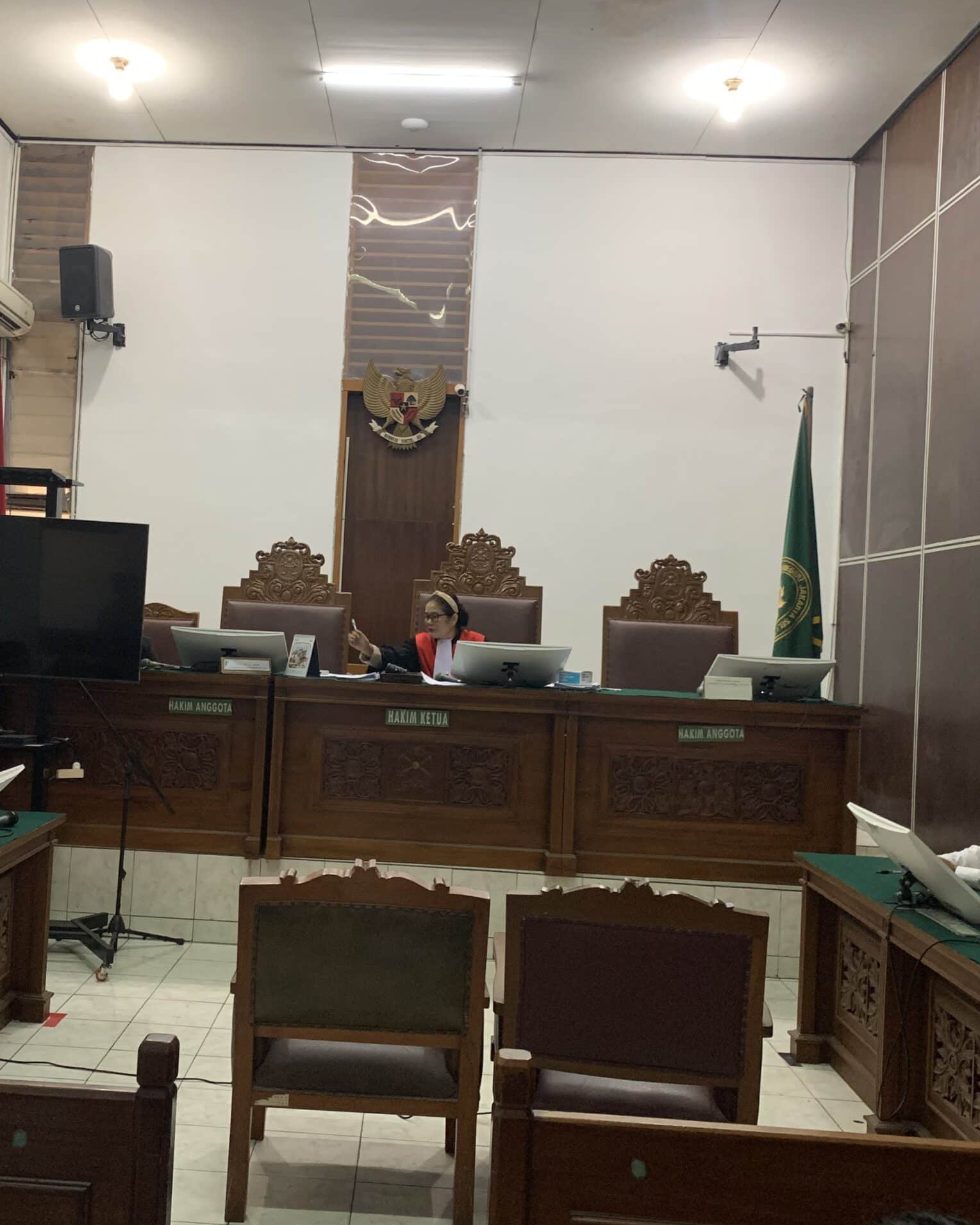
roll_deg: -2.1
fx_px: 1233
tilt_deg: +0.3
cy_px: 614
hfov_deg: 43.0
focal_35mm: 34
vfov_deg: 52.8
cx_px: 364
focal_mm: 4.25
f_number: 1.8
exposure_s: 1/50
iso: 160
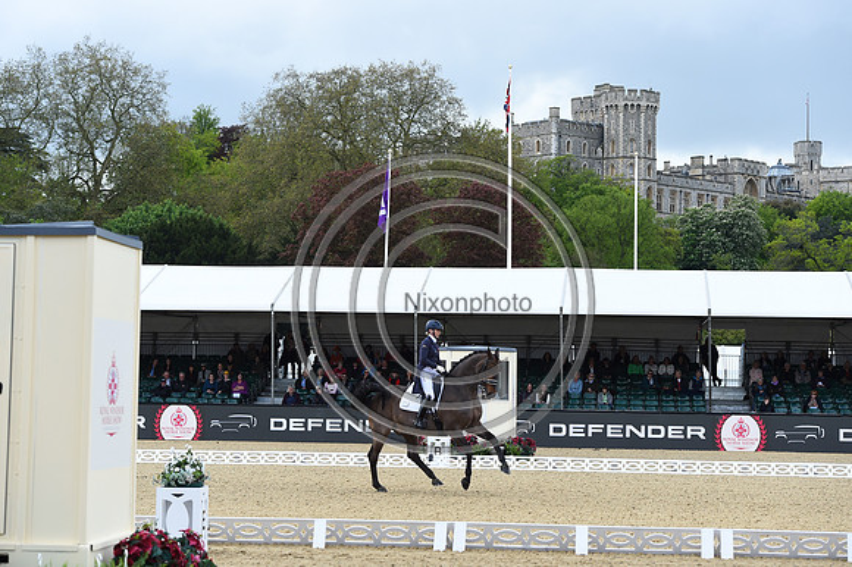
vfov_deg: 15.9
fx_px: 2034
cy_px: 284
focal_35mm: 86
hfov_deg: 23.7
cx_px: 426
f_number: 5
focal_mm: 86
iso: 720
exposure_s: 1/1600
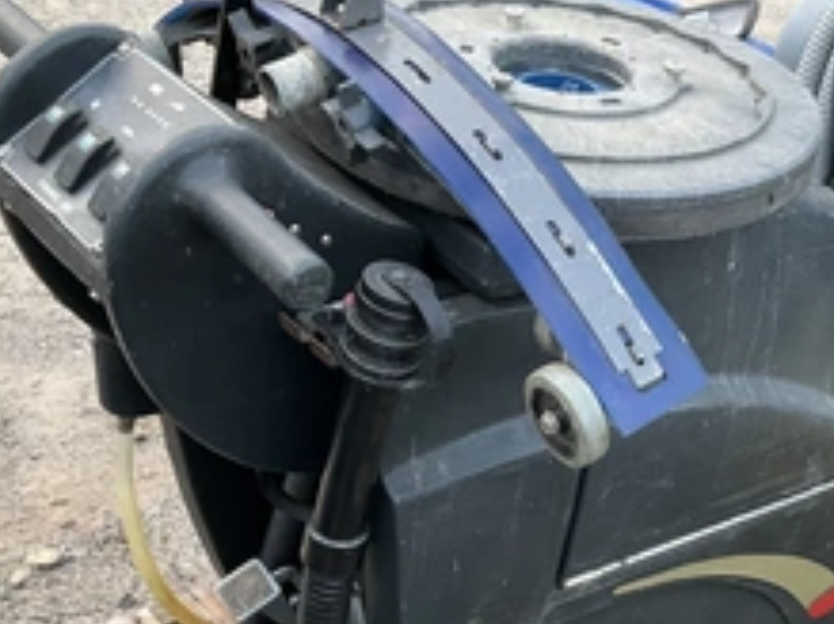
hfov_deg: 35.8
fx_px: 1276
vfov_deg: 27.0
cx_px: 560
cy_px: 502
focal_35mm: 53
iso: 64
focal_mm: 3
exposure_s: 1/61
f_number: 1.8
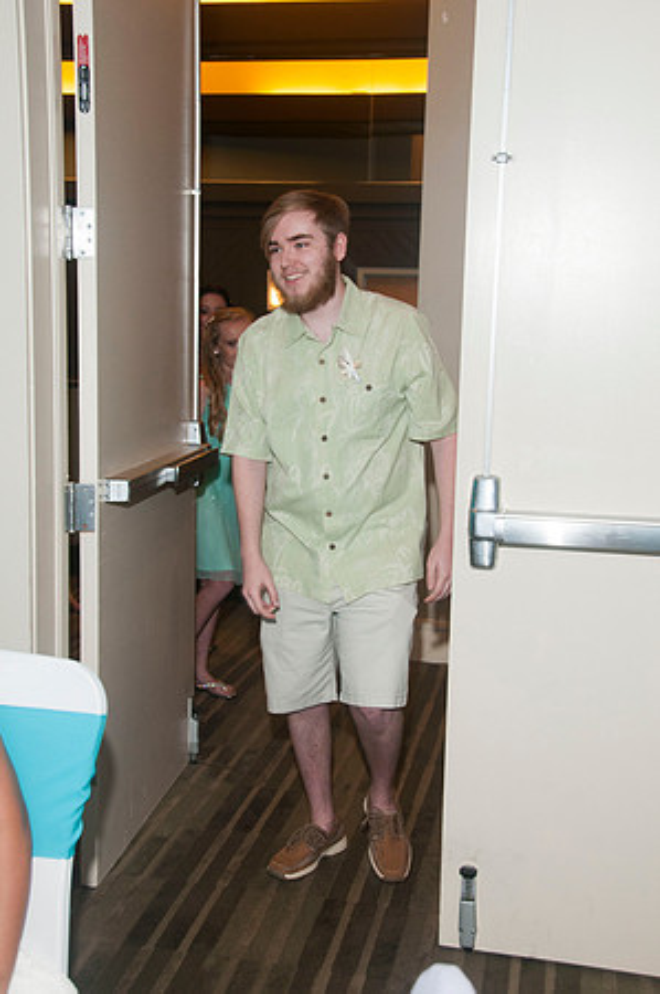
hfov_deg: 30.8
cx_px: 330
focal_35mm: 44
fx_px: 1199
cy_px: 497
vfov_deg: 45.0
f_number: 5.6
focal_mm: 29
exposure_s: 1/50
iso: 400
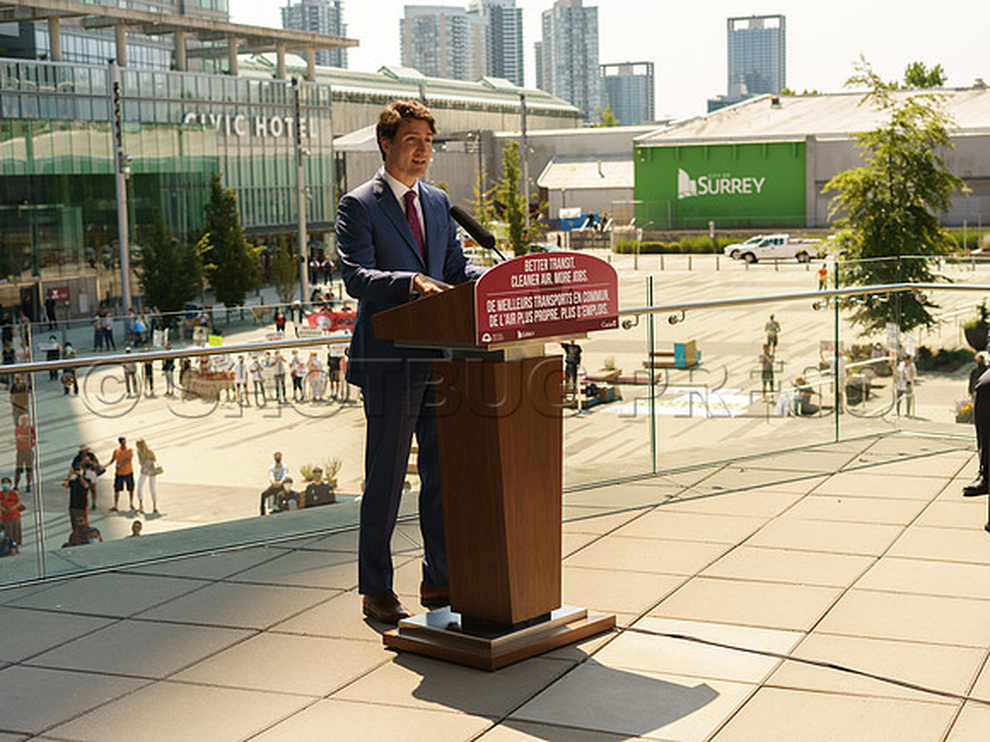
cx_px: 495
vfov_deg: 27.0
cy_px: 371
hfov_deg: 35.5
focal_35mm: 54
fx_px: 1548
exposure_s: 1/500
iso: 100
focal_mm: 50
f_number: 4
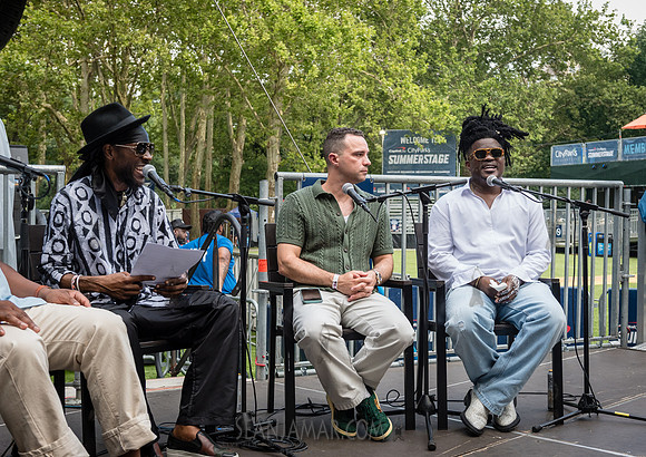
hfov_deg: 41.0
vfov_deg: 29.6
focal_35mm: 47
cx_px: 352
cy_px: 222
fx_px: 863
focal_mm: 42
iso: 1000
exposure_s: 1/640
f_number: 4.5
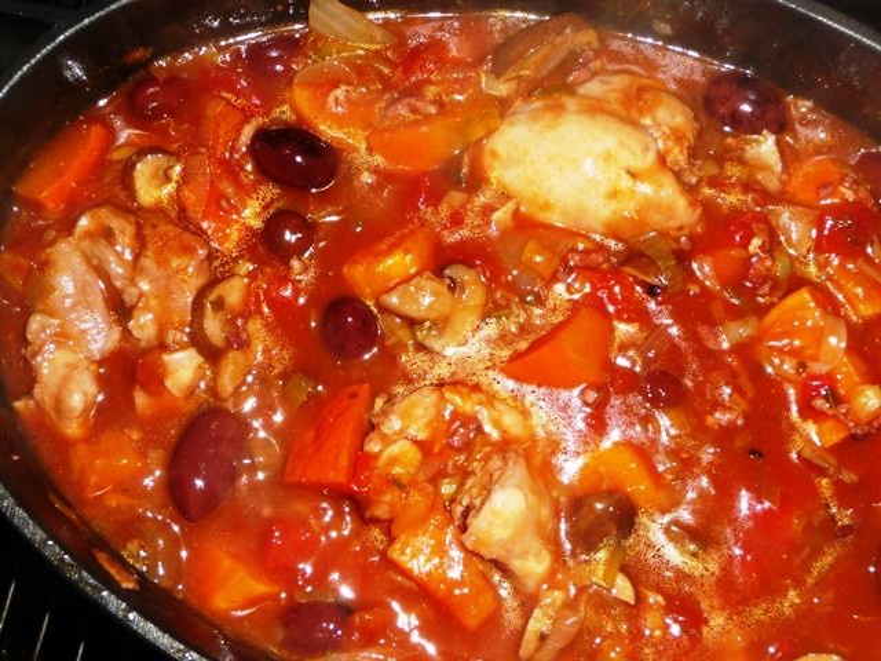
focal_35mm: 48
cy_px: 330
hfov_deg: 39.7
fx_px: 1222
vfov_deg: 30.3
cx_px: 440
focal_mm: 8
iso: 100
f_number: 4.2
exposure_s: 1/30
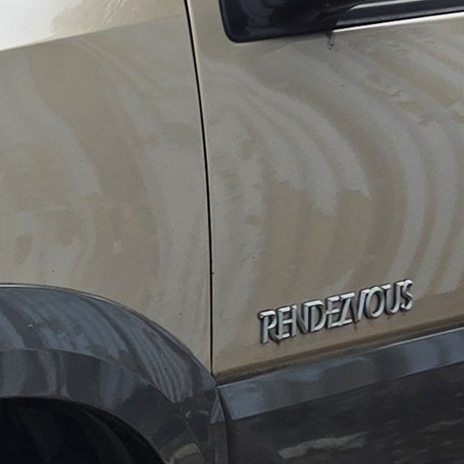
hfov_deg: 11.8
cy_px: 292
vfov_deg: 12.1
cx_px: -130
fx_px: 2184
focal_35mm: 144
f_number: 1.8
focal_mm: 5.4
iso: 32
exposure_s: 1/180
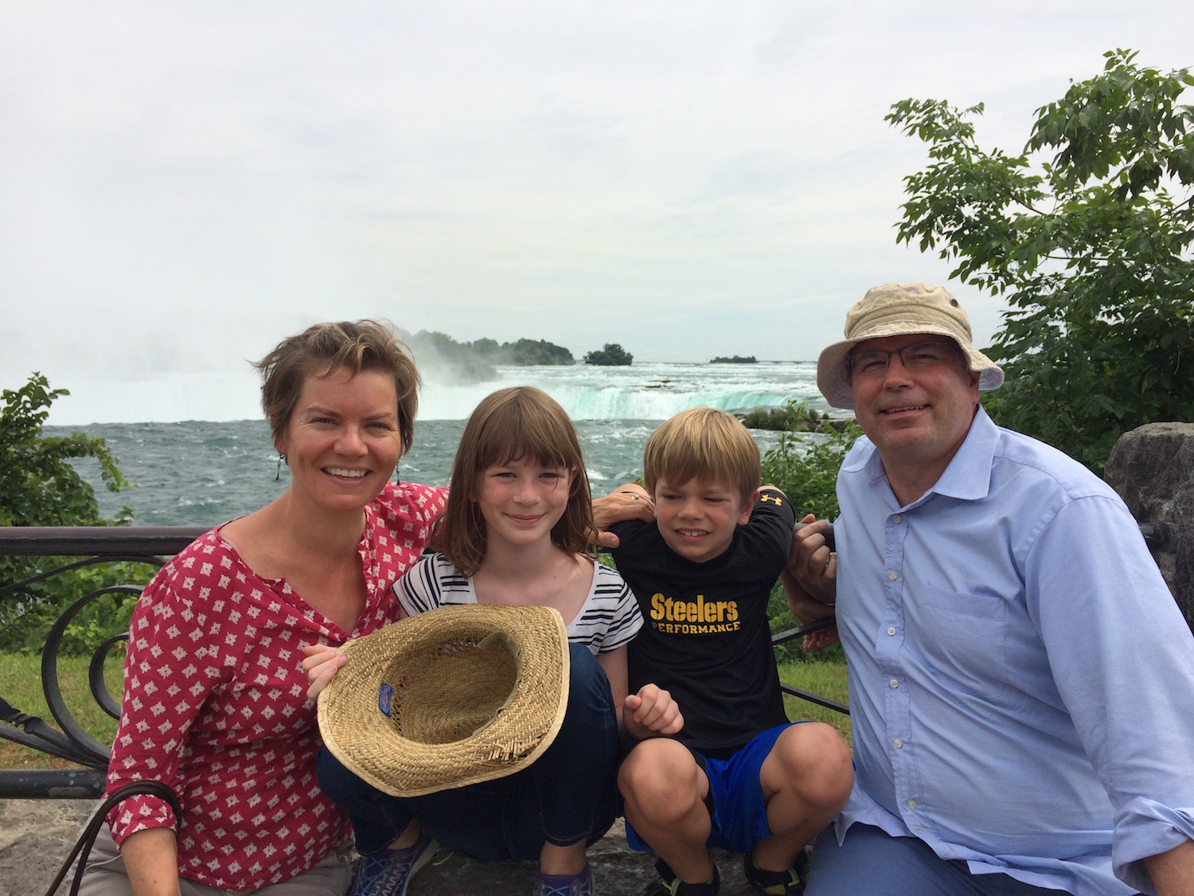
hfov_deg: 61.7
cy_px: 448
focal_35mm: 29
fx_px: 1000
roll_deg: -2.4
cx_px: 597
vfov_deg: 48.2
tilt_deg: -4.1
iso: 32
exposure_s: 1/2740
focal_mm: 4.15
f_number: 2.2
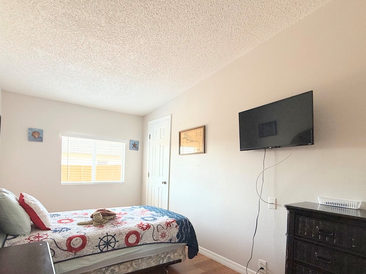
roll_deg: -3.1
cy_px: 170
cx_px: 158
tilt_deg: -0.2
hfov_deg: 84.2
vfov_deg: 67.7
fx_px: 201
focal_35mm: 19
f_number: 2.2
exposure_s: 1/99
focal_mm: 2.22
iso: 100
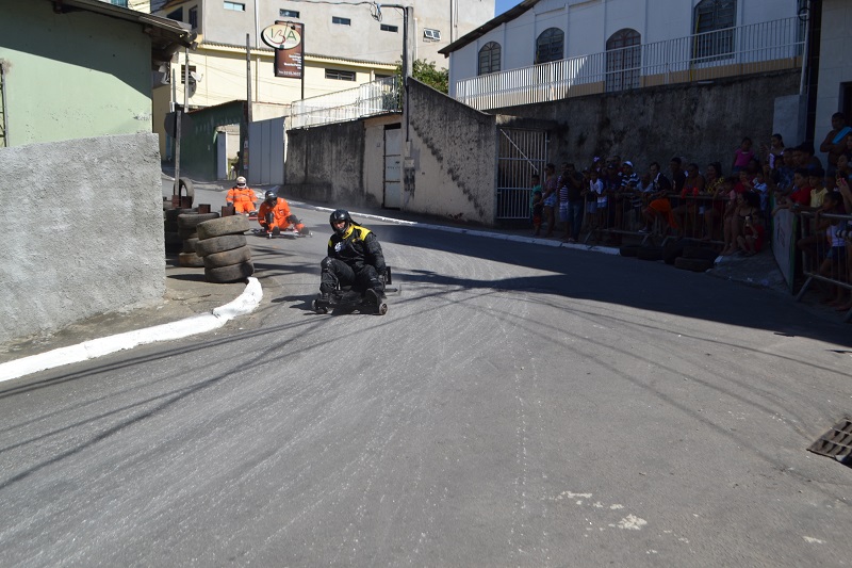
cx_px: 426
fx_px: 781
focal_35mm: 33
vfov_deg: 40.0
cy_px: 284
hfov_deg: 57.2
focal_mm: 22
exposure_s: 1/250
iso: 100
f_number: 8
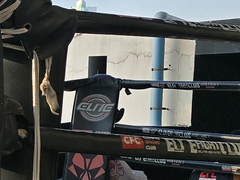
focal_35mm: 146
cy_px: 197
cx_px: -341
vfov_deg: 10.1
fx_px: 1013
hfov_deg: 11.2
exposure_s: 1/336
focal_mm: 6.3
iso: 12
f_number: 1.7
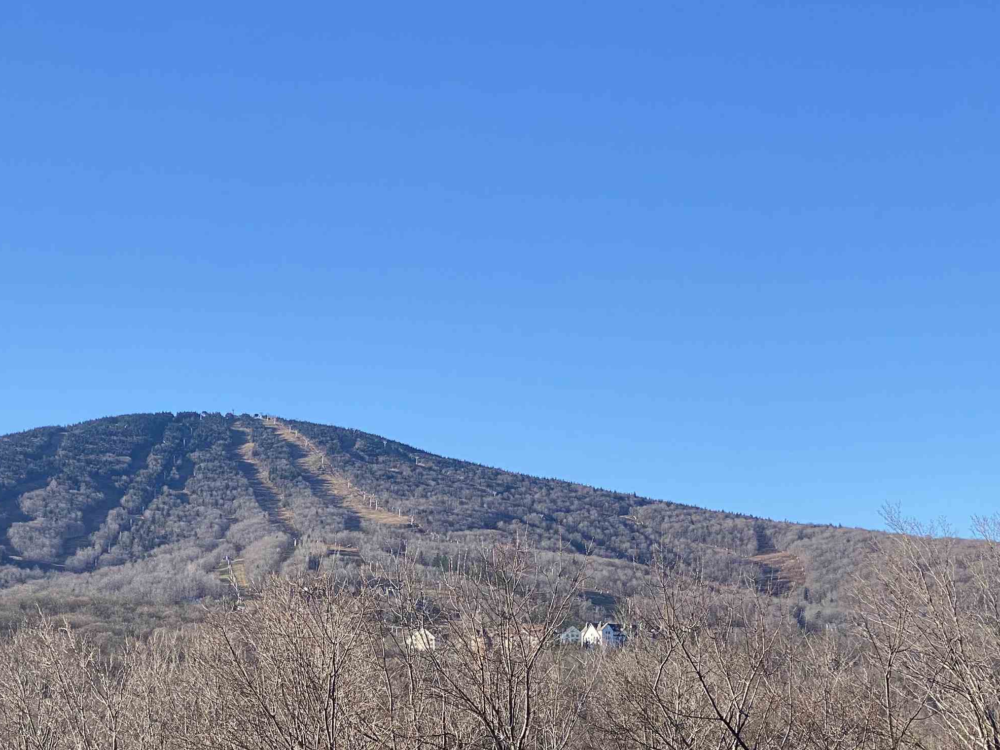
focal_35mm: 81
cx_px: 270
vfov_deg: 18.1
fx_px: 2340
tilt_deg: +6.1
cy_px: 548
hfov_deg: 23.9
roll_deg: -0.8
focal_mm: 6
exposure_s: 1/1065
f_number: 2
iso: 20
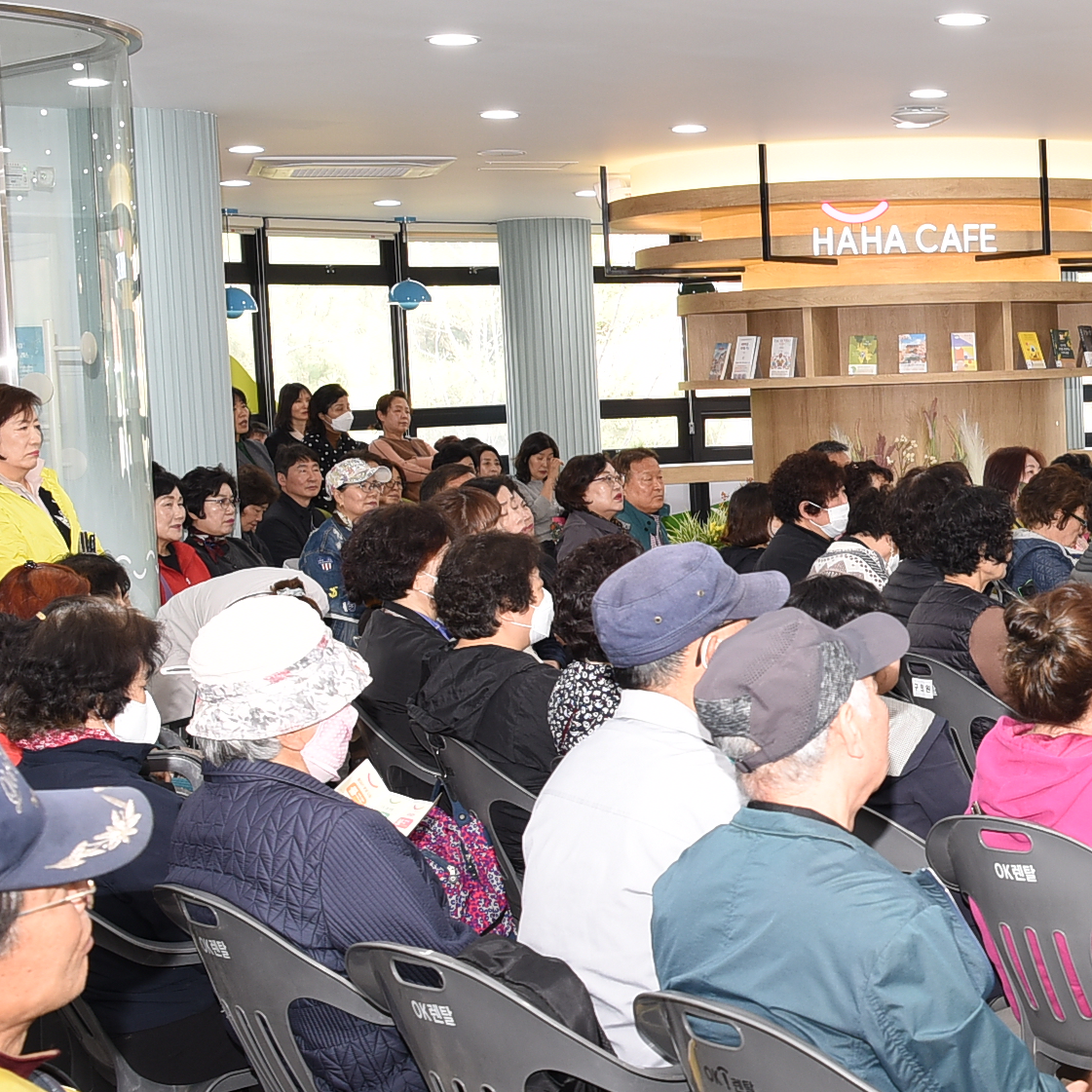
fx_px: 2391
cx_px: 1274
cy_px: 557
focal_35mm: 67
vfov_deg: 25.7
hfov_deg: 23.7
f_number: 5.6
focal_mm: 24
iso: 400
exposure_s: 1/60
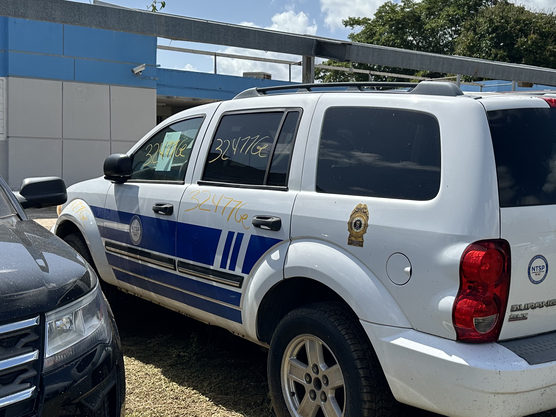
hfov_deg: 44.6
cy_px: 190
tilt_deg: -2.3
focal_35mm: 42
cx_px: 322
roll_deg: -0.9
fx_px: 675
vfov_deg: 34.3
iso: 80
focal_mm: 6.86
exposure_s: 1/6211
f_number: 1.78
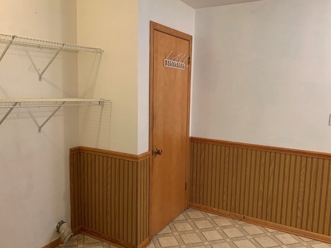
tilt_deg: -8.9
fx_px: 277
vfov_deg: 48.2
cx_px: 164
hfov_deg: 61.6
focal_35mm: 29
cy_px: 123
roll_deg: -0.7
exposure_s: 1/60
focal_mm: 4.25
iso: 200
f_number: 1.8
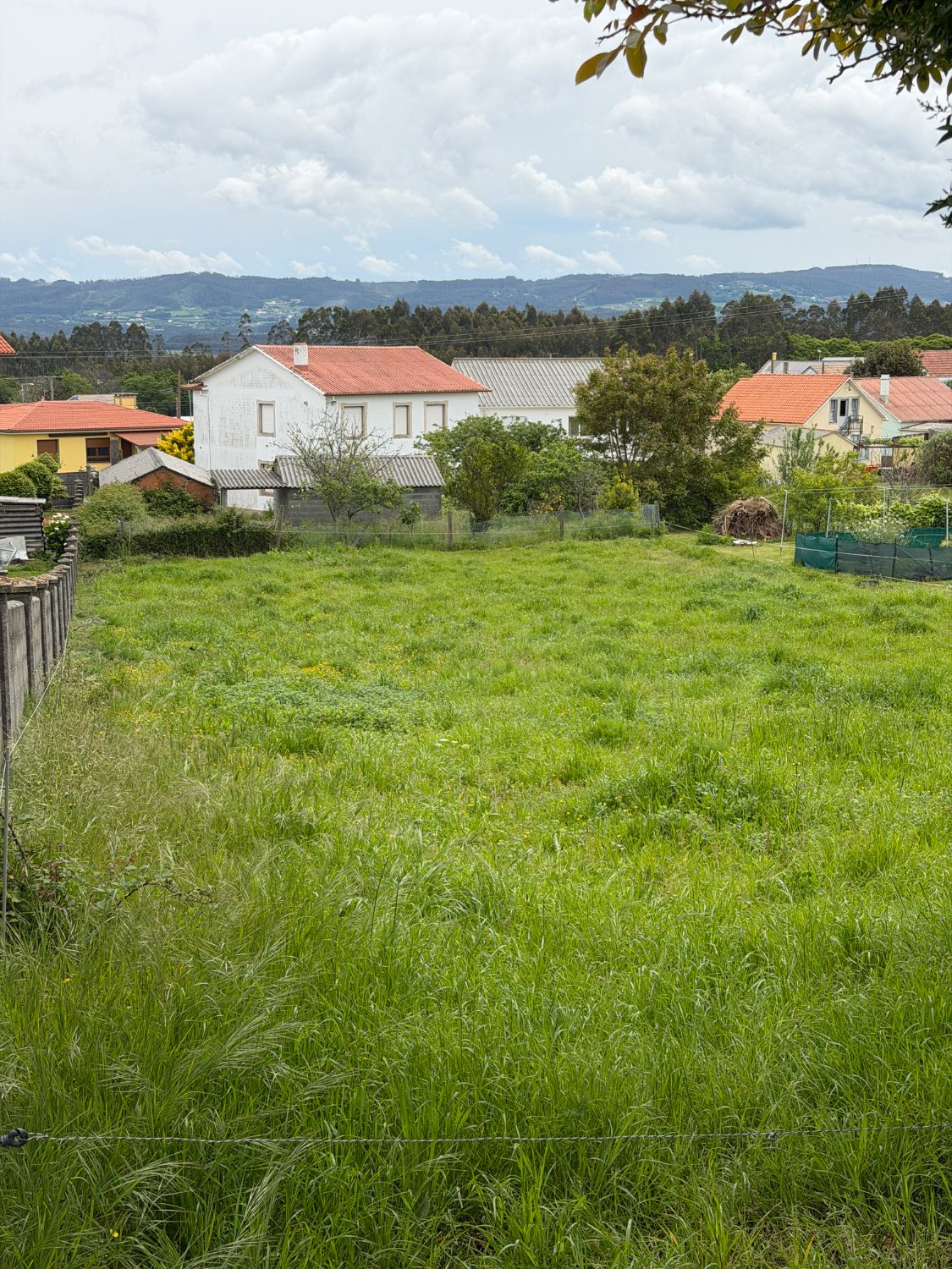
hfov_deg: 30.3
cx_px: 476
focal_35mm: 48
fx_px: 1760
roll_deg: -0.4
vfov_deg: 39.7
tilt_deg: -11.1
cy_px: 634
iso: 64
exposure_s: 1/3704
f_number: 1.78
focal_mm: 6.76
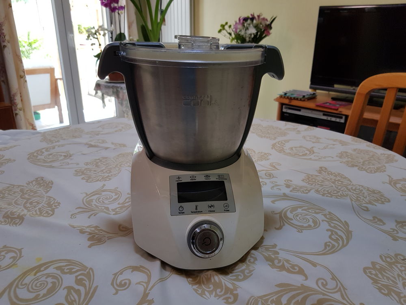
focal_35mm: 26
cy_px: 152
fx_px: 305
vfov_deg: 53.1
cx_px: 203
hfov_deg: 67.3
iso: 100
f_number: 1.7
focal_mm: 4.2
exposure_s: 1/50
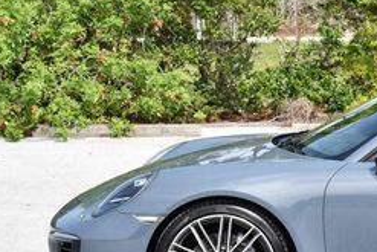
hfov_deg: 14.7
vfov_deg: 10.2
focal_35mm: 135
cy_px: 90
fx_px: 1415
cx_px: 458
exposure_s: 1/250
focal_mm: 26
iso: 200
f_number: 8
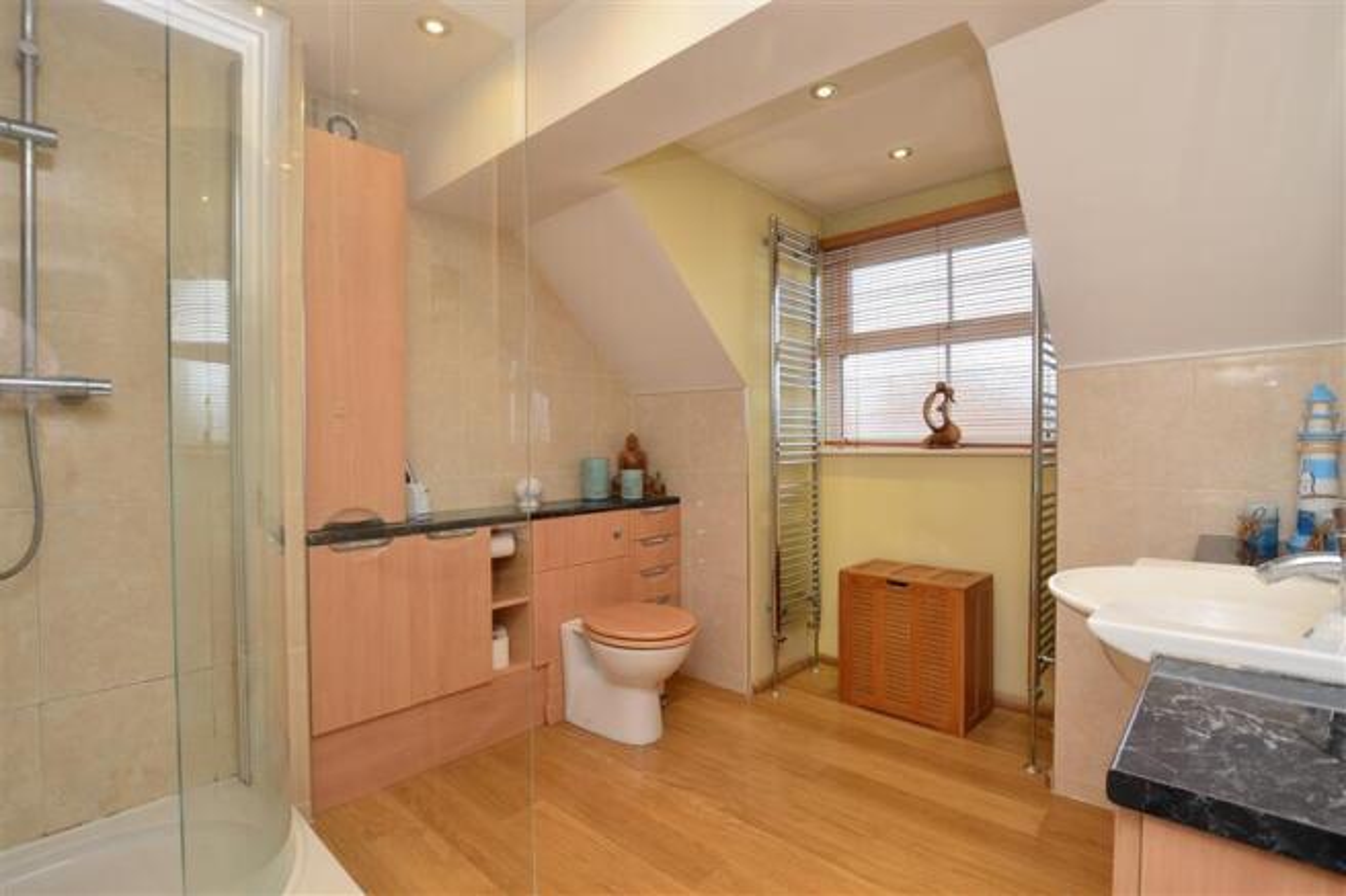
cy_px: 448
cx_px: 673
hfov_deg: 95.0
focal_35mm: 16
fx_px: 617
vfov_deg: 72.0
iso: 400
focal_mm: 11
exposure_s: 1/60
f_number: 5.6
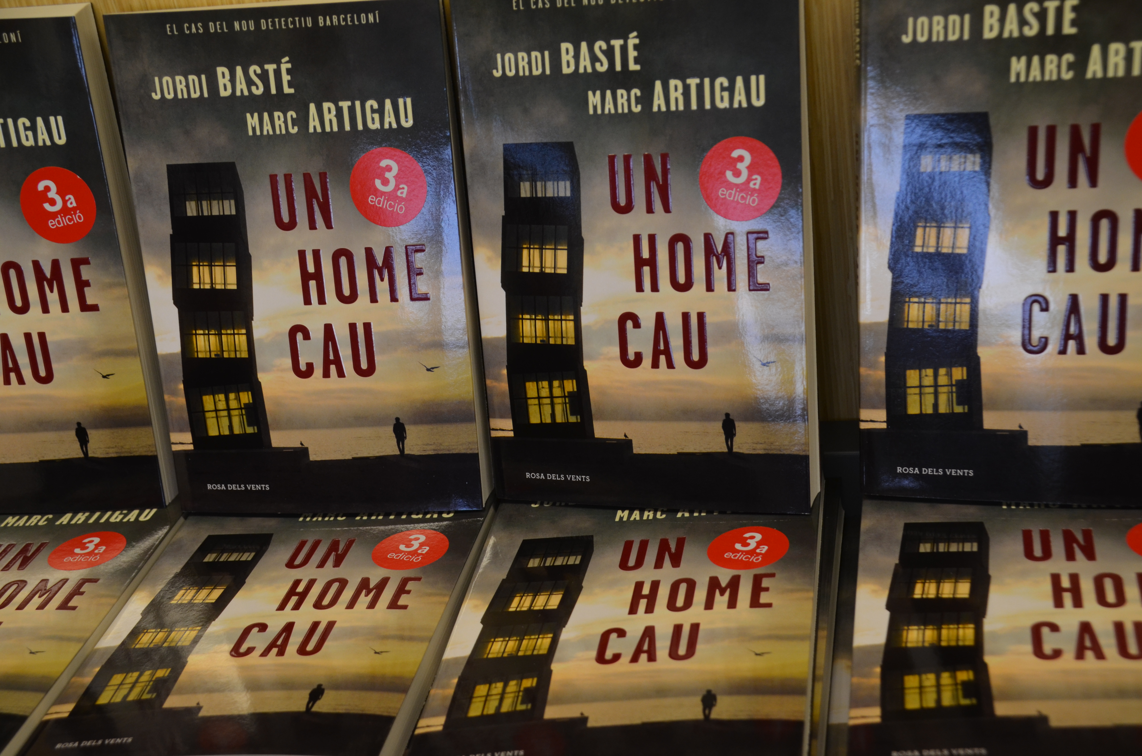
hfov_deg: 35.1
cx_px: 571
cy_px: 378
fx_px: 1804
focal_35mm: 57
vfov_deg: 23.7
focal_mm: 38
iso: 500
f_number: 4.5
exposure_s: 1/60
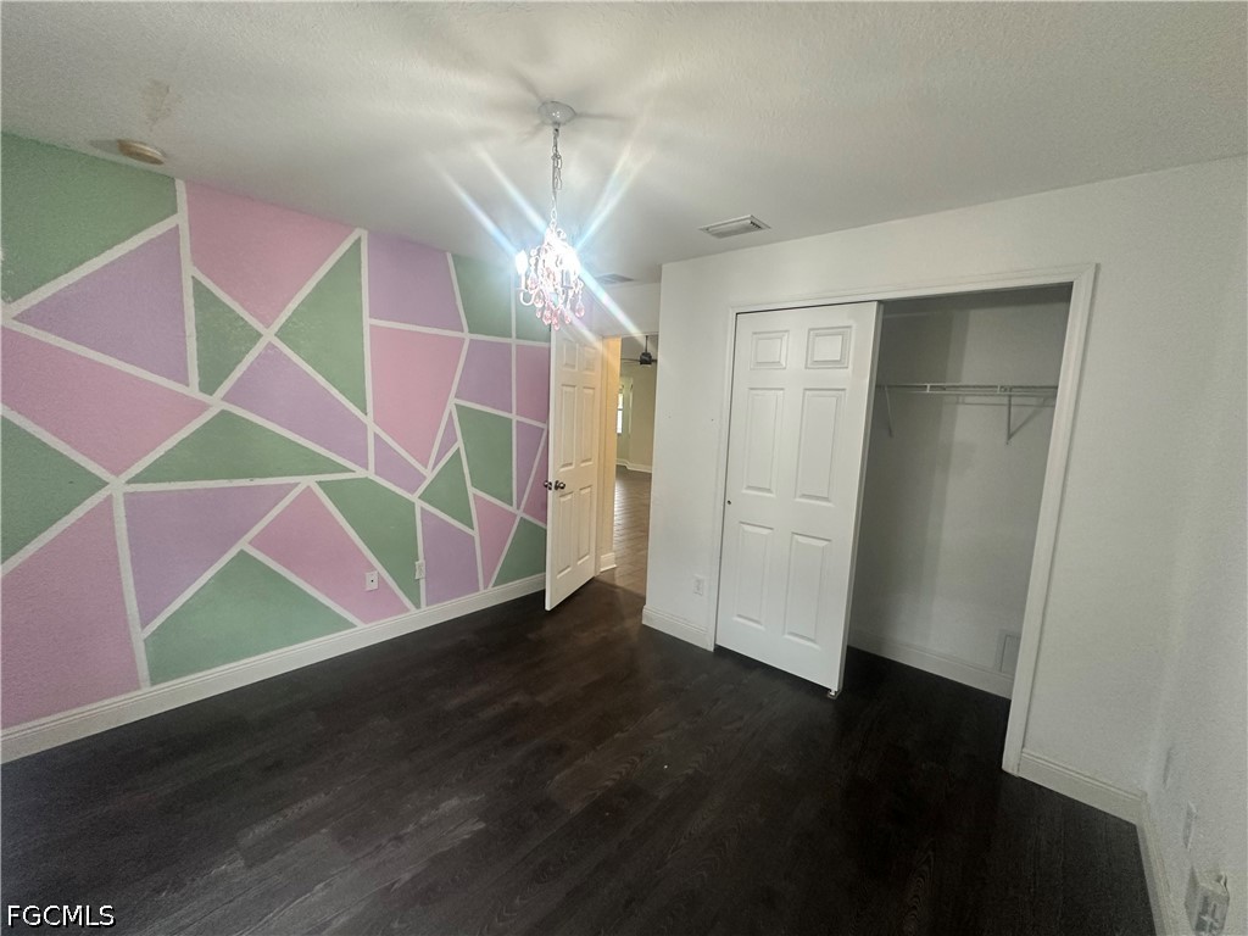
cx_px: 624
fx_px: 505
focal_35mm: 14
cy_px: 468
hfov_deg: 102.1
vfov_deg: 85.7
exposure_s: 1/120
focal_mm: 2.22
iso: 320
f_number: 2.2
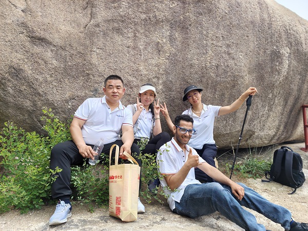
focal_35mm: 23
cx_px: 154
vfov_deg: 58.9
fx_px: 205
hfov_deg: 73.9
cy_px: 116
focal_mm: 6.62
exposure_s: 1/1071
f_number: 1.67
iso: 50
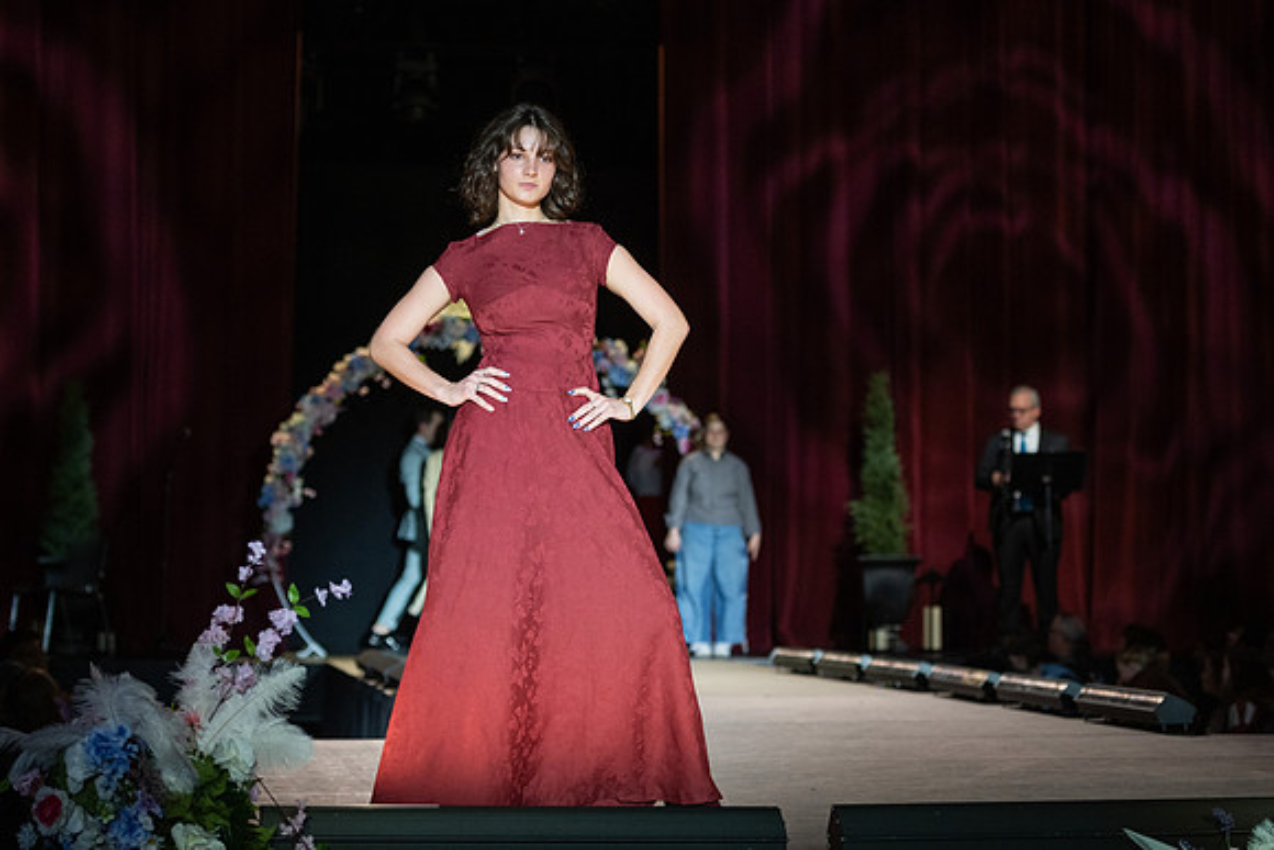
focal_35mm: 98
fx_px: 3464
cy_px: 412
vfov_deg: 14.0
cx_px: 605
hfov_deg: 20.8
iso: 640
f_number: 2.8
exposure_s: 1/800
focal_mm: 78
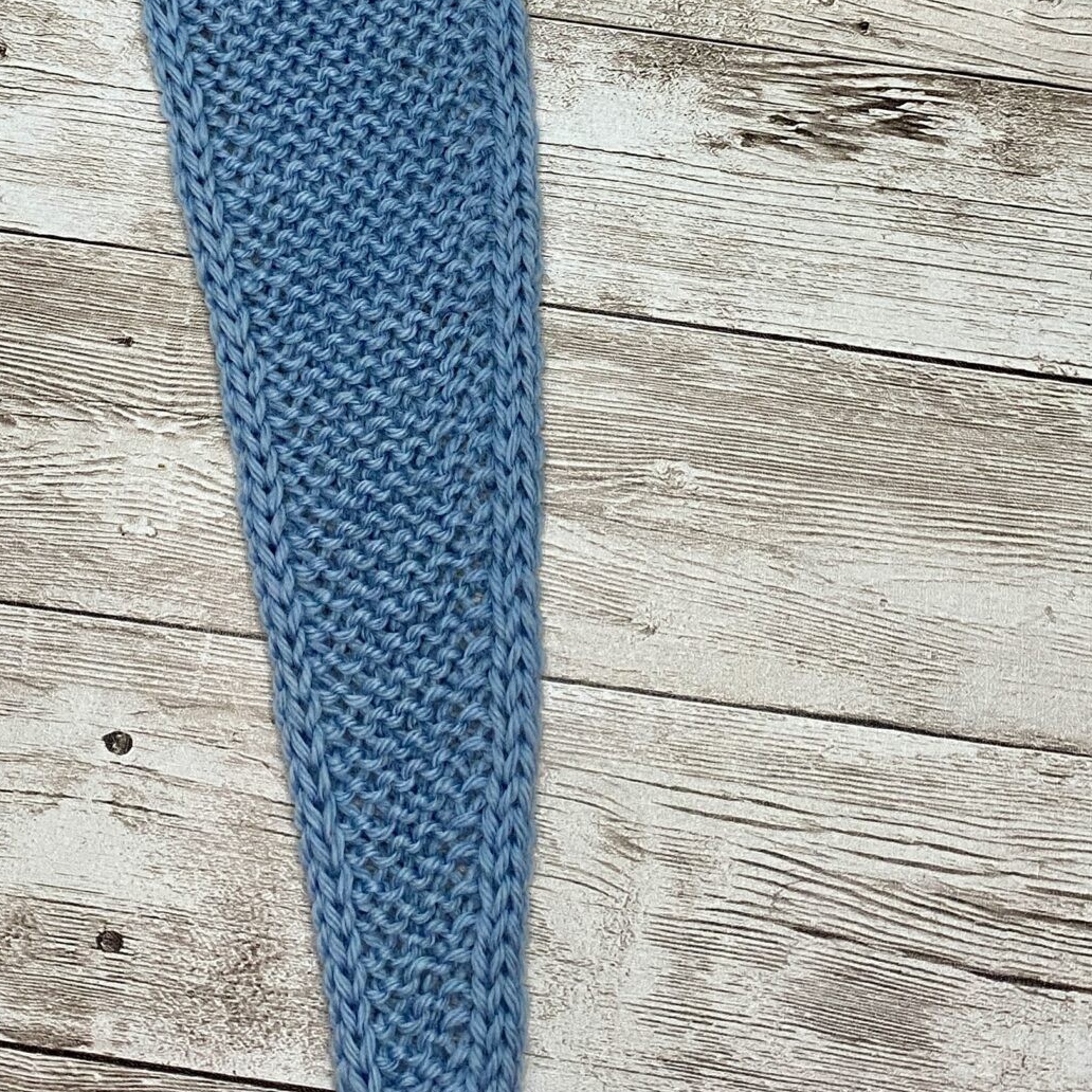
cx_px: 518
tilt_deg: -74.3
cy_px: 176
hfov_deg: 30.0
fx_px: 2034
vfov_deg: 29.2
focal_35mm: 57
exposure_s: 1/91
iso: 125
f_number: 1.8
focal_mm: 4.25
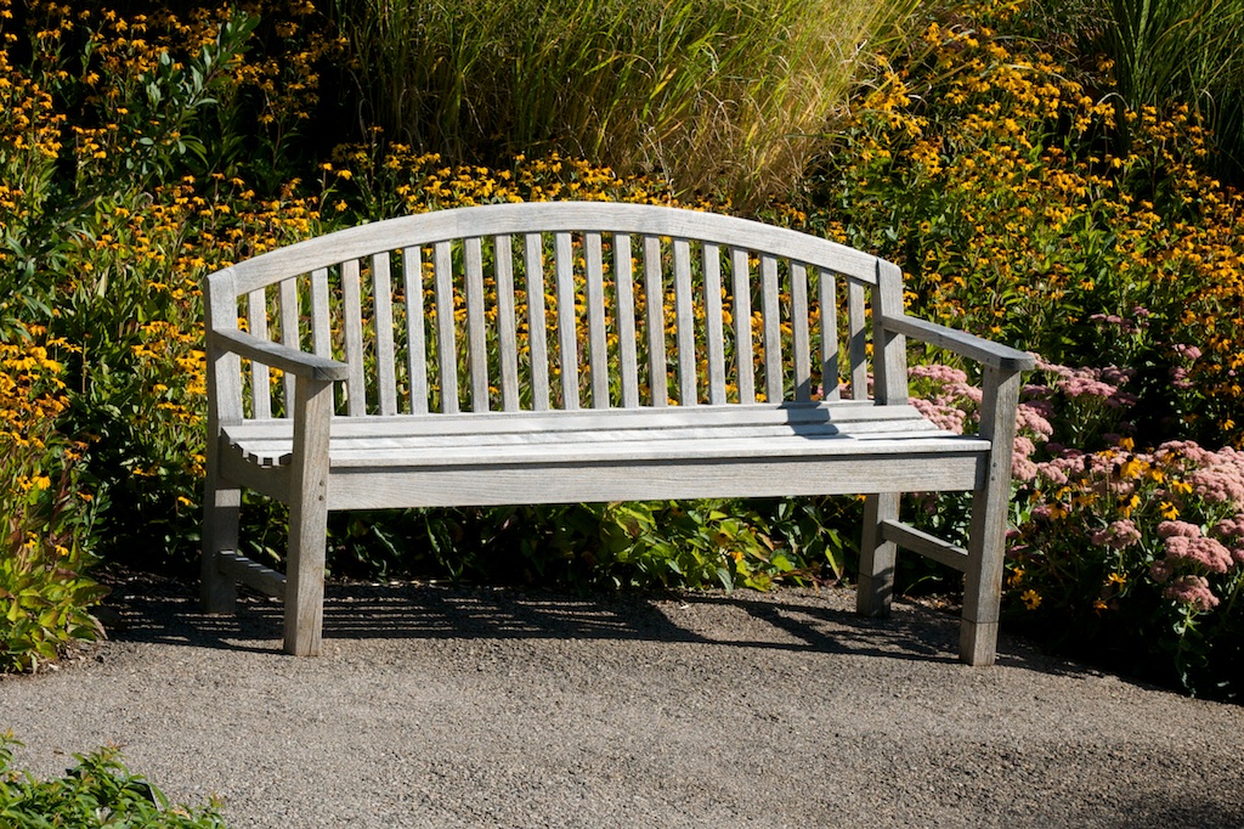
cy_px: 414
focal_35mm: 75
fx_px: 2591
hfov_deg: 27.0
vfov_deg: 18.2
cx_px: 622
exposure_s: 1/400
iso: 200
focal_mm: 50
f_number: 10
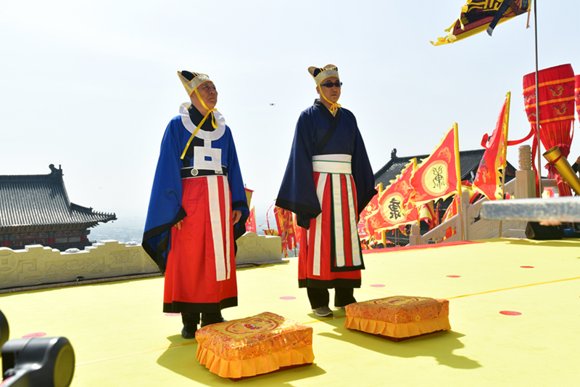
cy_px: 194
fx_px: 564
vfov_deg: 37.8
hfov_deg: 54.4
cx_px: 290
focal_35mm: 35
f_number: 14
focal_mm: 35
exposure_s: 1/250
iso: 320
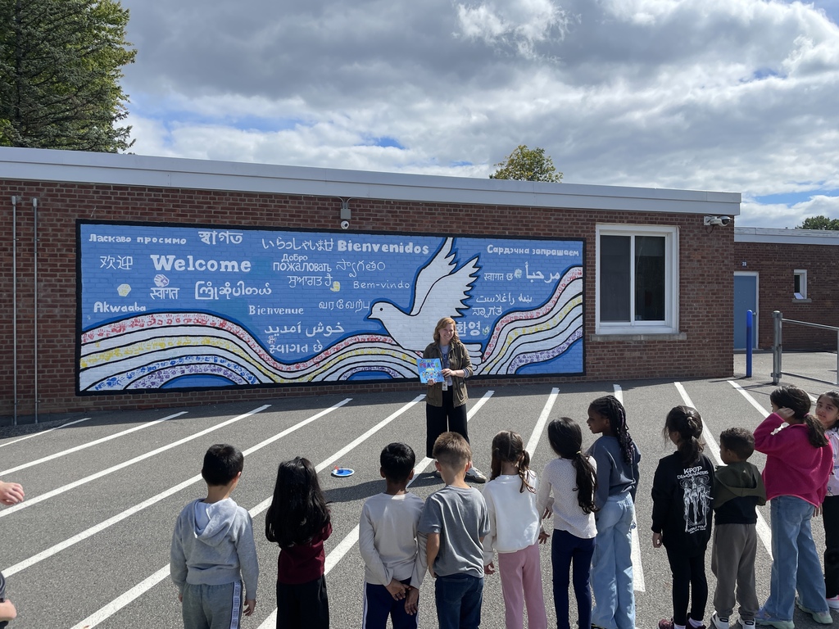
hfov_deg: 67.3
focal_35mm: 26
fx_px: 630
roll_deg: -0.3
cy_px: 314
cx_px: 420
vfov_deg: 53.1
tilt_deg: +0.3
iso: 32
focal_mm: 4.2
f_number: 1.6
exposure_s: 1/3731
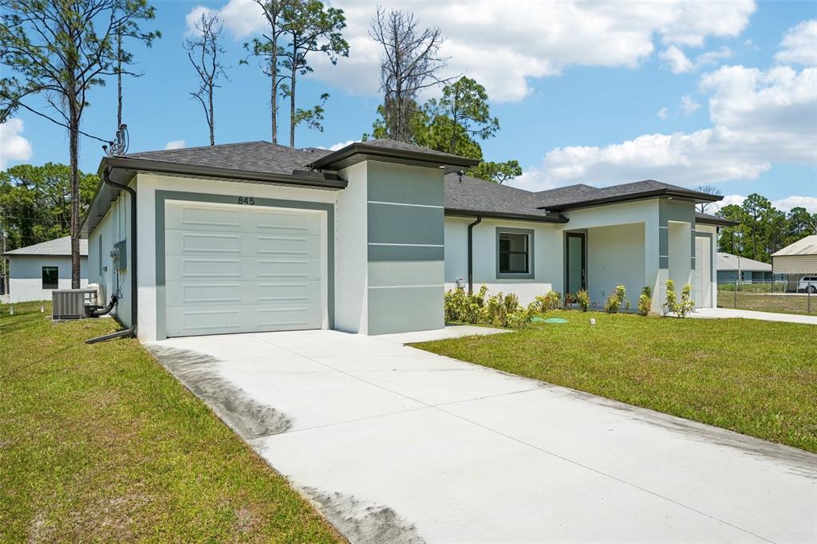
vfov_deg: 53.1
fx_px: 544
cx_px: 408
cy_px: 272
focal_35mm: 24
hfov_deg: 73.8
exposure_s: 1/2000
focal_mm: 24
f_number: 8
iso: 400
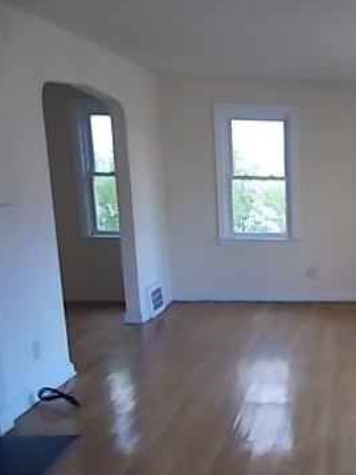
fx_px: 563
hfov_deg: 30.8
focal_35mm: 41
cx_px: 405
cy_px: 288
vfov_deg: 45.5
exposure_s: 1/30
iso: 160
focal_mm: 4
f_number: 3.1
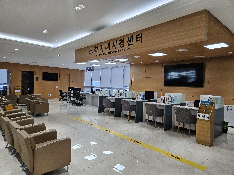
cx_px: 117
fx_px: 155
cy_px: 88
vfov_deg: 58.9
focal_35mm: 23
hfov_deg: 73.9
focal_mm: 5.4
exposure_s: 1/120
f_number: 1.8
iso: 80
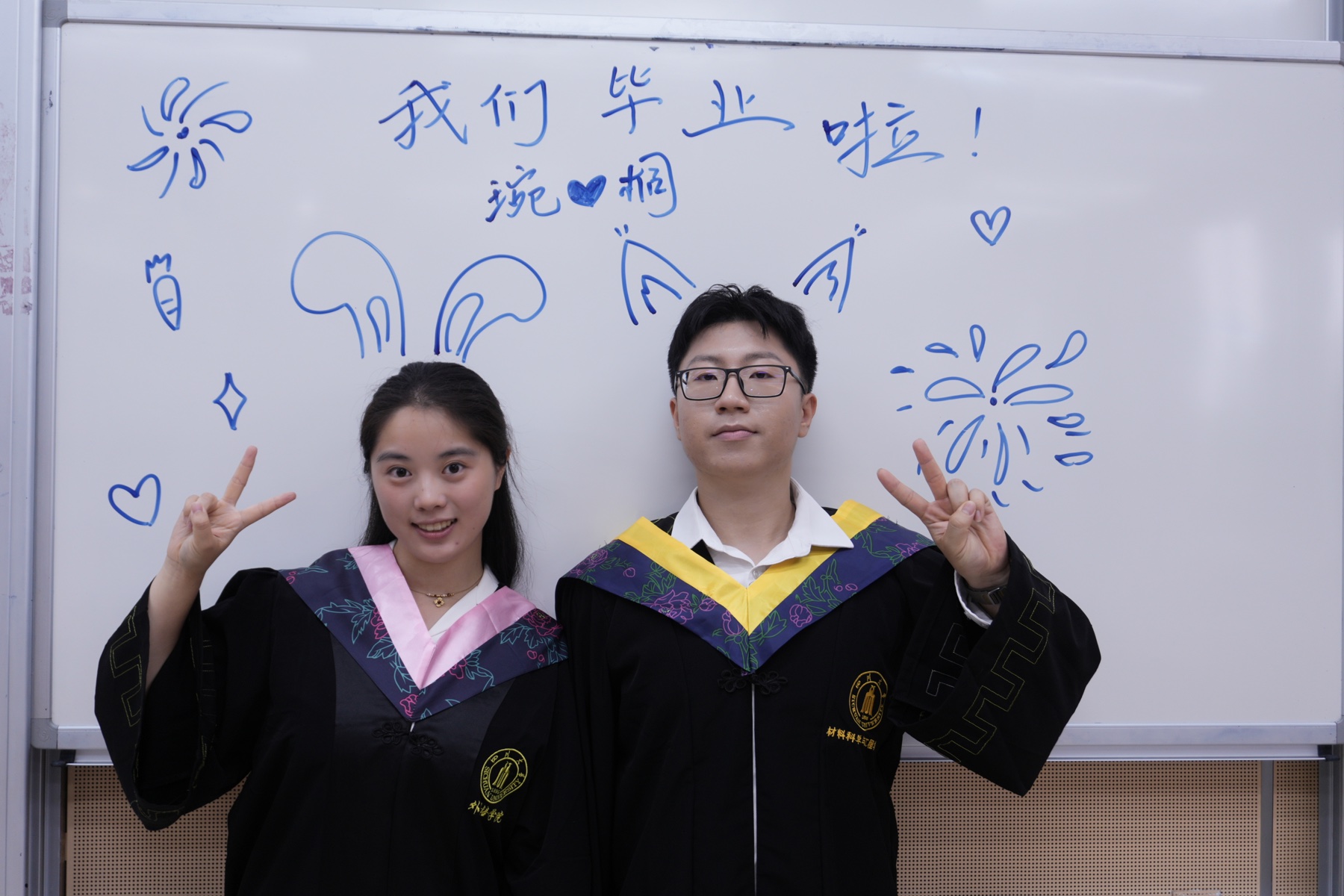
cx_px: 672
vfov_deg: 41.7
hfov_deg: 59.5
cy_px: 448
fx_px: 1176
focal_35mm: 32
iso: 200
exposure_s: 1/40
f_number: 4
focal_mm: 21
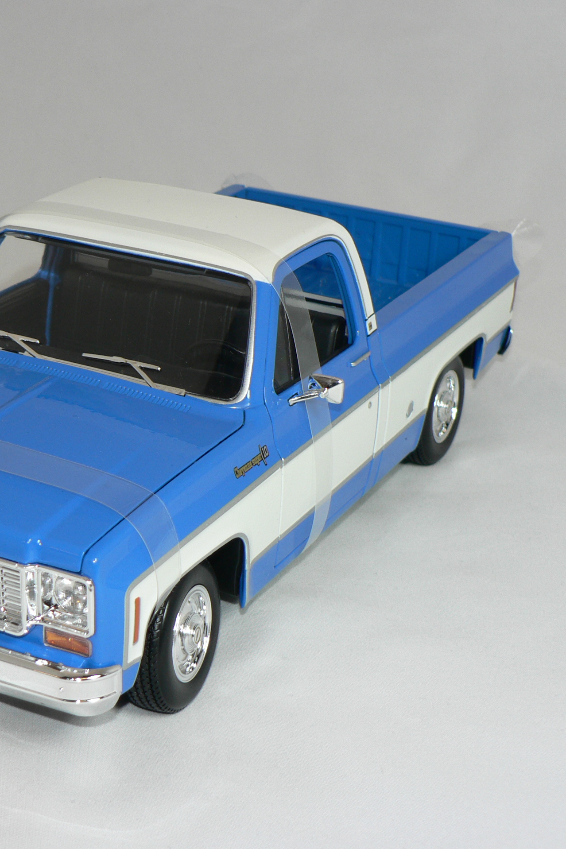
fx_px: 1769
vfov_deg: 27.0
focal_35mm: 75
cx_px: 116
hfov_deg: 18.0
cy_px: 424
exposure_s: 1/60
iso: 80
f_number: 2.8
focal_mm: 8.9
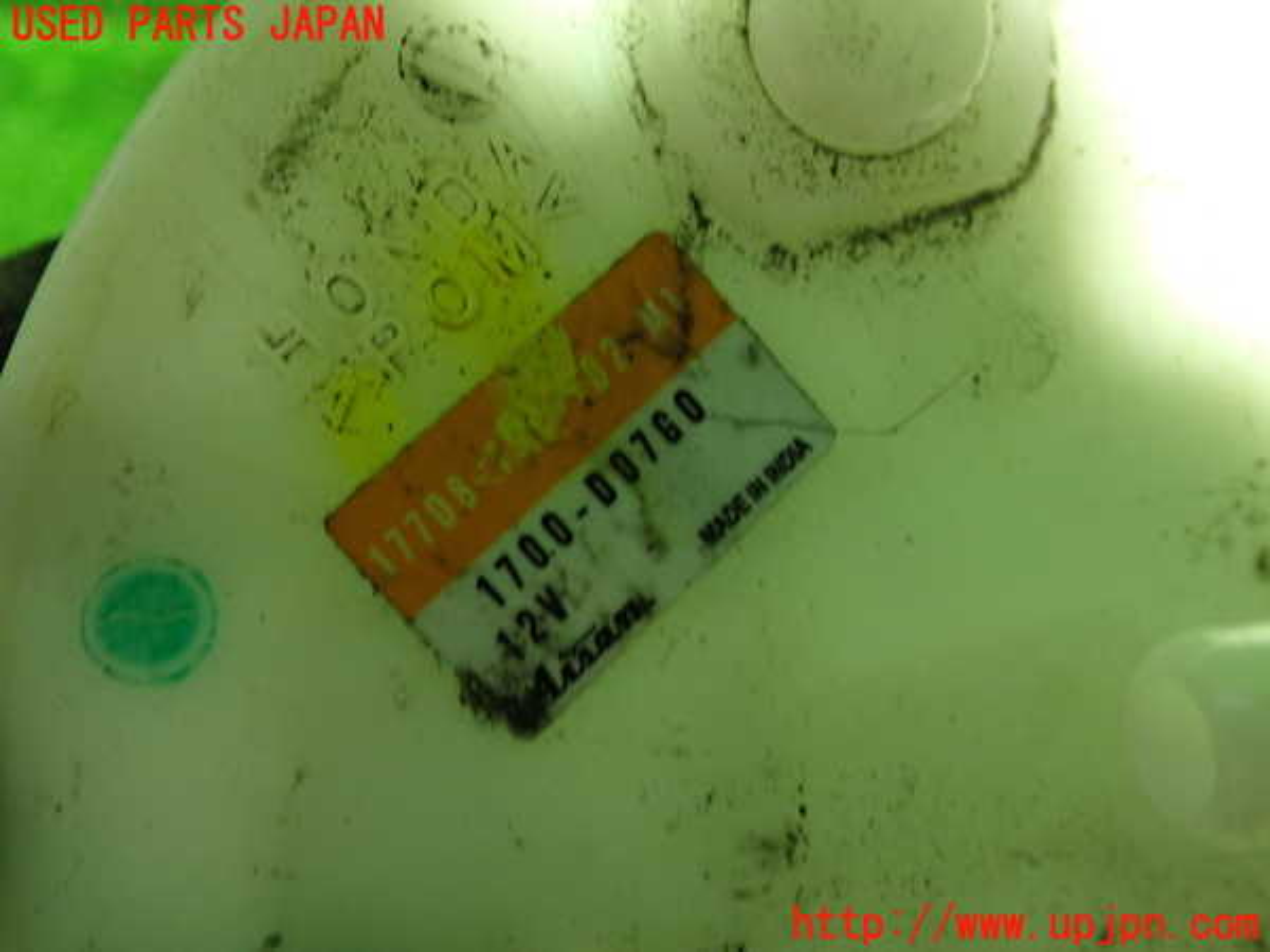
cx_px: 635
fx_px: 1321
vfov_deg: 39.7
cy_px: 476
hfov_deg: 51.4
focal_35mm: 36
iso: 800
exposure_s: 1/30
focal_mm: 6.37
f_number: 2.5
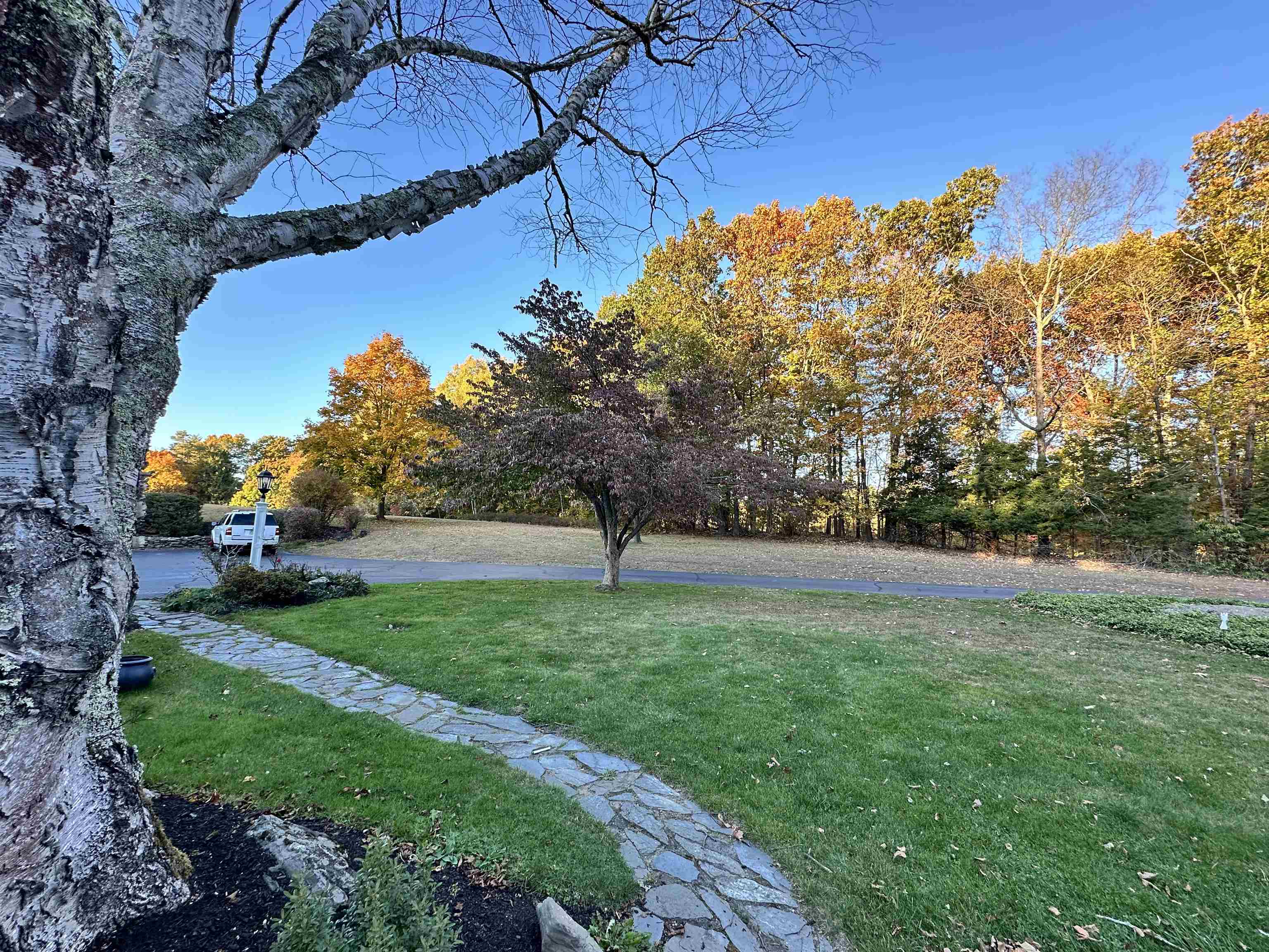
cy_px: 476
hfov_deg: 102.1
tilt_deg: +5.8
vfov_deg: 85.7
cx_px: 634
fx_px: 513
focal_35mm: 14
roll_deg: -1.2
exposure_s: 1/118
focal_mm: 2.22
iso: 40
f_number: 2.2
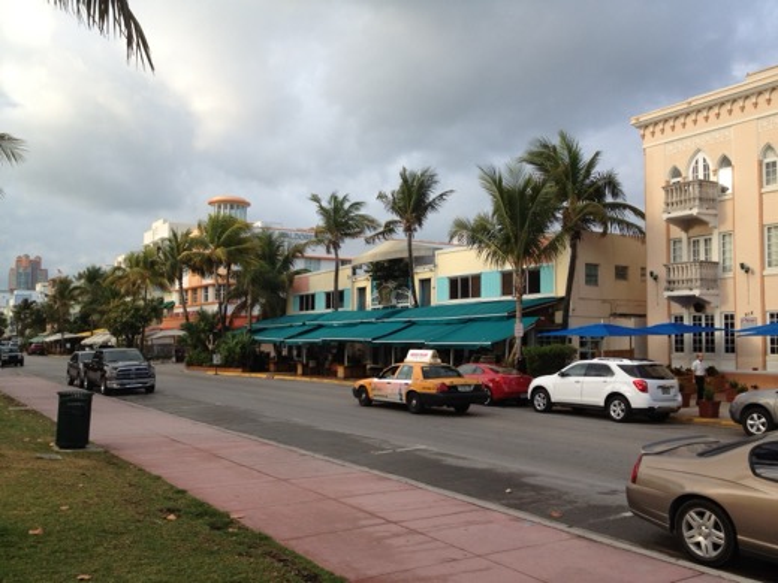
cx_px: 389
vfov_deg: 40.7
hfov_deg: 52.6
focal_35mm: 35
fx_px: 787
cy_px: 292
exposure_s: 1/511
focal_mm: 4.28
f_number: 2.4
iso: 64
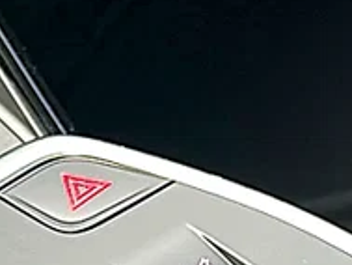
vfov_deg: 8.9
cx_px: 71
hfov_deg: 12.1
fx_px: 1659
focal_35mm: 163
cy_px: 365
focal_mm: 6.86
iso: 80
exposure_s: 1/350
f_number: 1.78
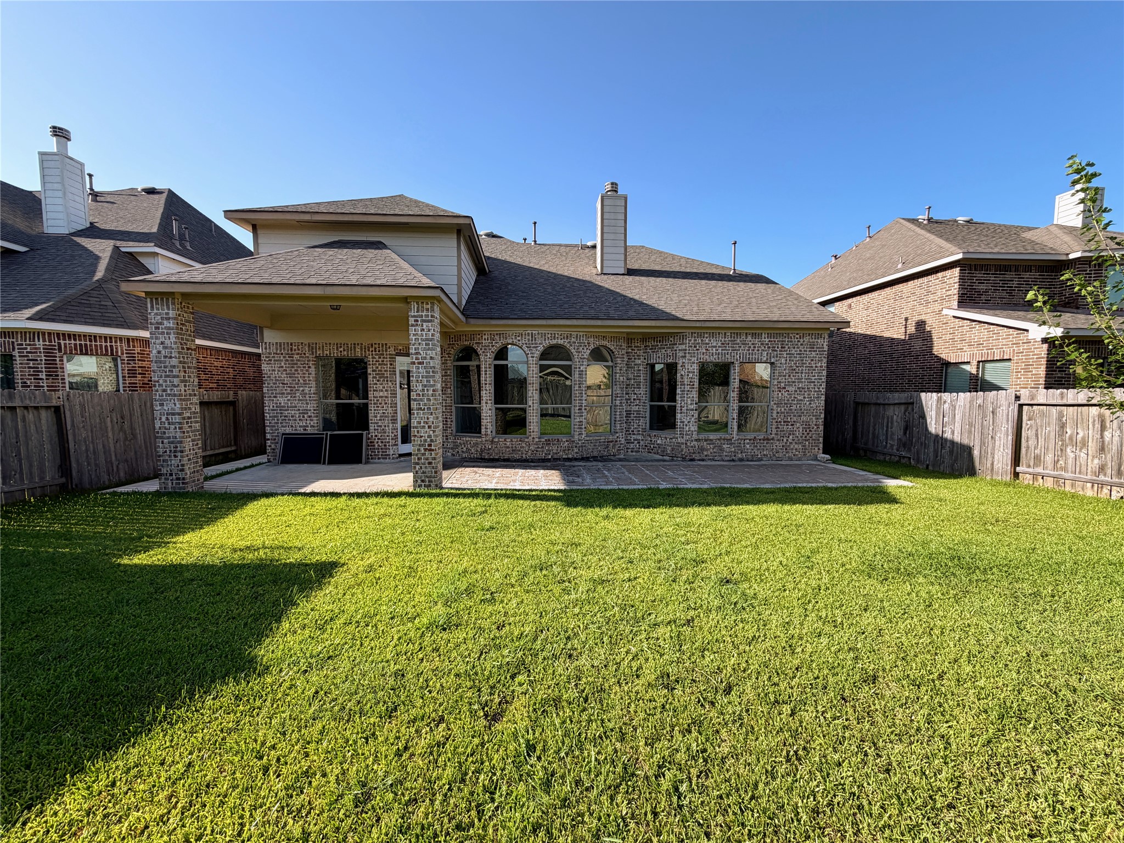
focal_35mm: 14
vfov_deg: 85.7
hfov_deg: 102.1
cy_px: 422
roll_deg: +1.1
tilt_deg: -4.0
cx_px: 562
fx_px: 455
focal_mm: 2.22
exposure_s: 1/770
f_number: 2.2
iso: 40
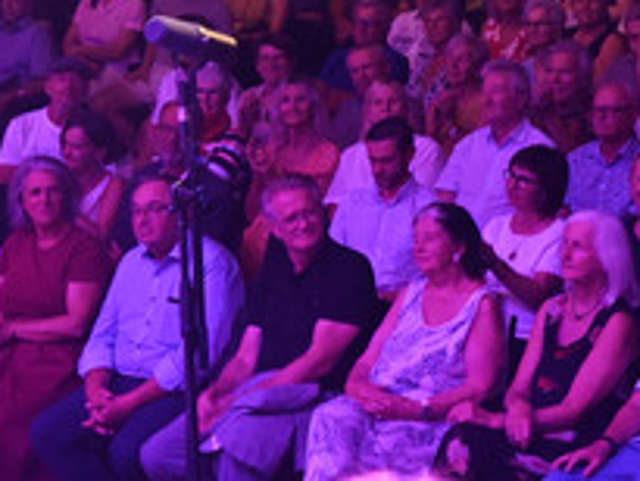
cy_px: -170
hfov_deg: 13.1
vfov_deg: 10.1
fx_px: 2664
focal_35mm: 144
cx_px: 918
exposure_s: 1/50
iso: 5600
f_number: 4.8
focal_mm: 32
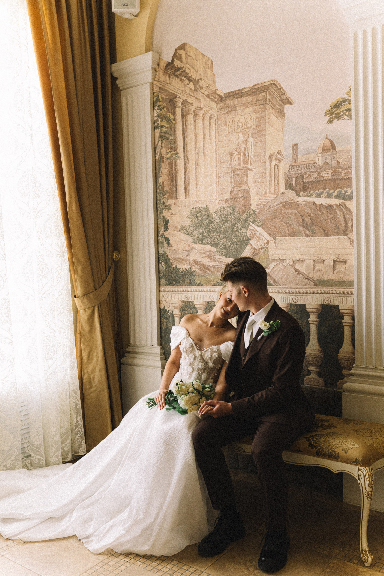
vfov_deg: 54.4
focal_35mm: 35
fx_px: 560
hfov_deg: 37.9
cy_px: 288
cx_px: 192
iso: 1250
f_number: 4
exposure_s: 1/160
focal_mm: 35
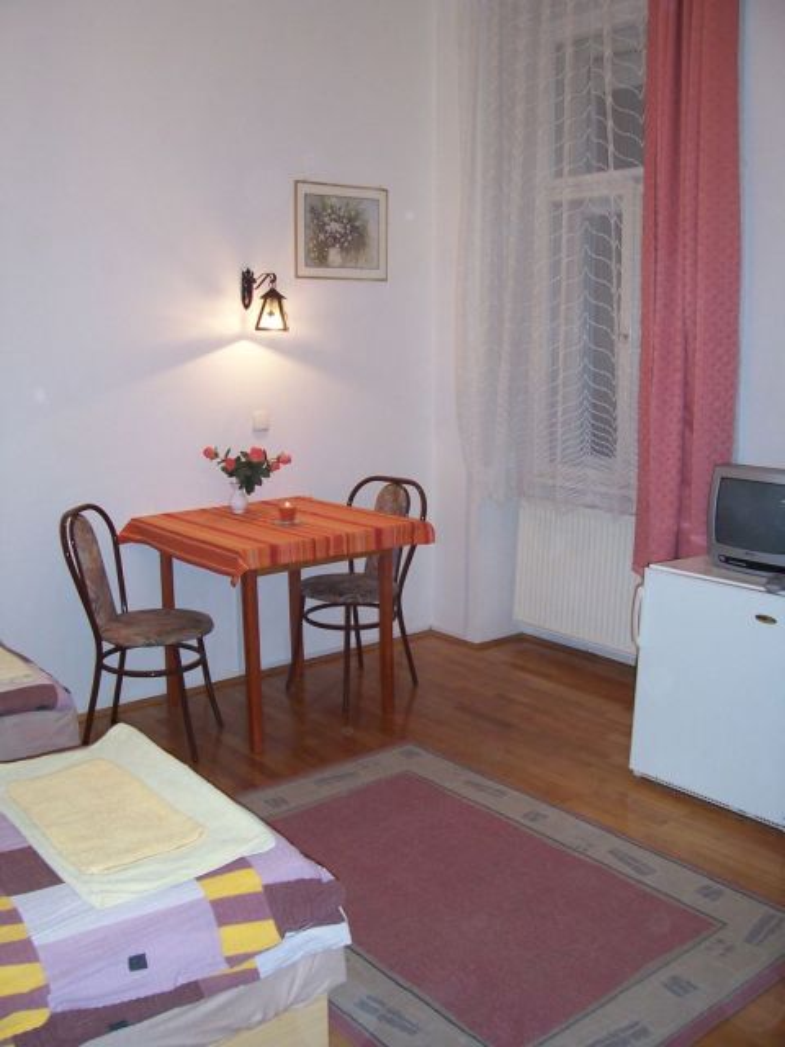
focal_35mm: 34
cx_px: 392
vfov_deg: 54.0
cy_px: 524
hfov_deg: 41.8
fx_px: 1028
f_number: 2.7
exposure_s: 1/60
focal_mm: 5.6
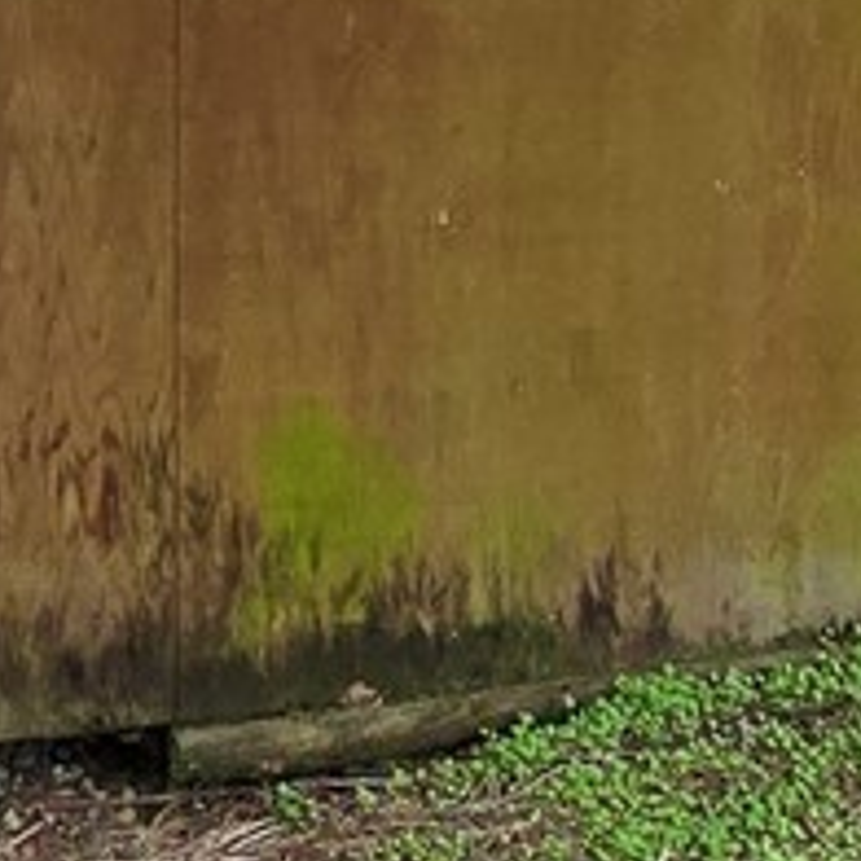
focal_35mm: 94
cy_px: -206
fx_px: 2645
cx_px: 400
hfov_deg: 18.5
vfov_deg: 17.5
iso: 50
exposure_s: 1/248
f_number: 2.2
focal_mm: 2.2
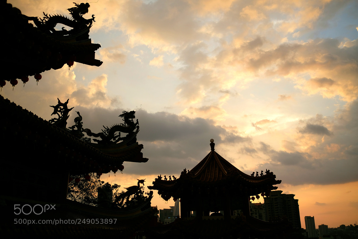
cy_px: 120
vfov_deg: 37.8
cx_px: 179
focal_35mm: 35
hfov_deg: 54.4
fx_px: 348
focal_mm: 23
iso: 200
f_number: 1.4
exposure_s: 1/4400
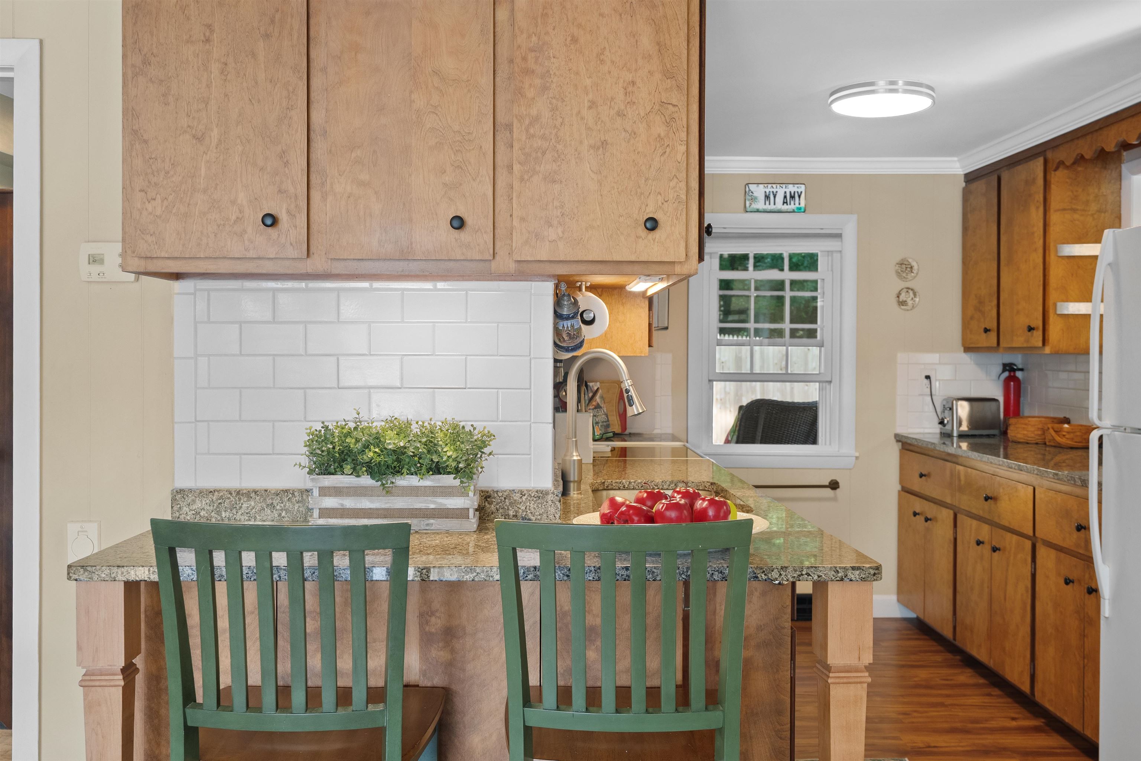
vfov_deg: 37.9
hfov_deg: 54.4
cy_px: 380
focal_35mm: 35
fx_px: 1109
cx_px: 570
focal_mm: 35
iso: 320
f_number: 8
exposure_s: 1/2
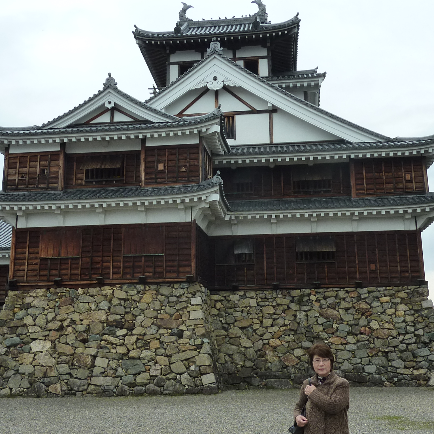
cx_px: 207
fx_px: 553
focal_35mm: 39
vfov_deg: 42.8
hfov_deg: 42.8
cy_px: 217
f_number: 4
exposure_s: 1/250
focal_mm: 4.1
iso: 125
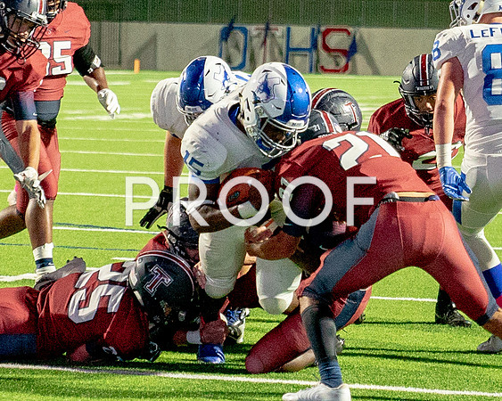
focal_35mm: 243
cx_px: 195
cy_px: 102
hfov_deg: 8.0
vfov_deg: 6.4
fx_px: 3608
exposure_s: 1/1500
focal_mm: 68
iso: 6400
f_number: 2.8
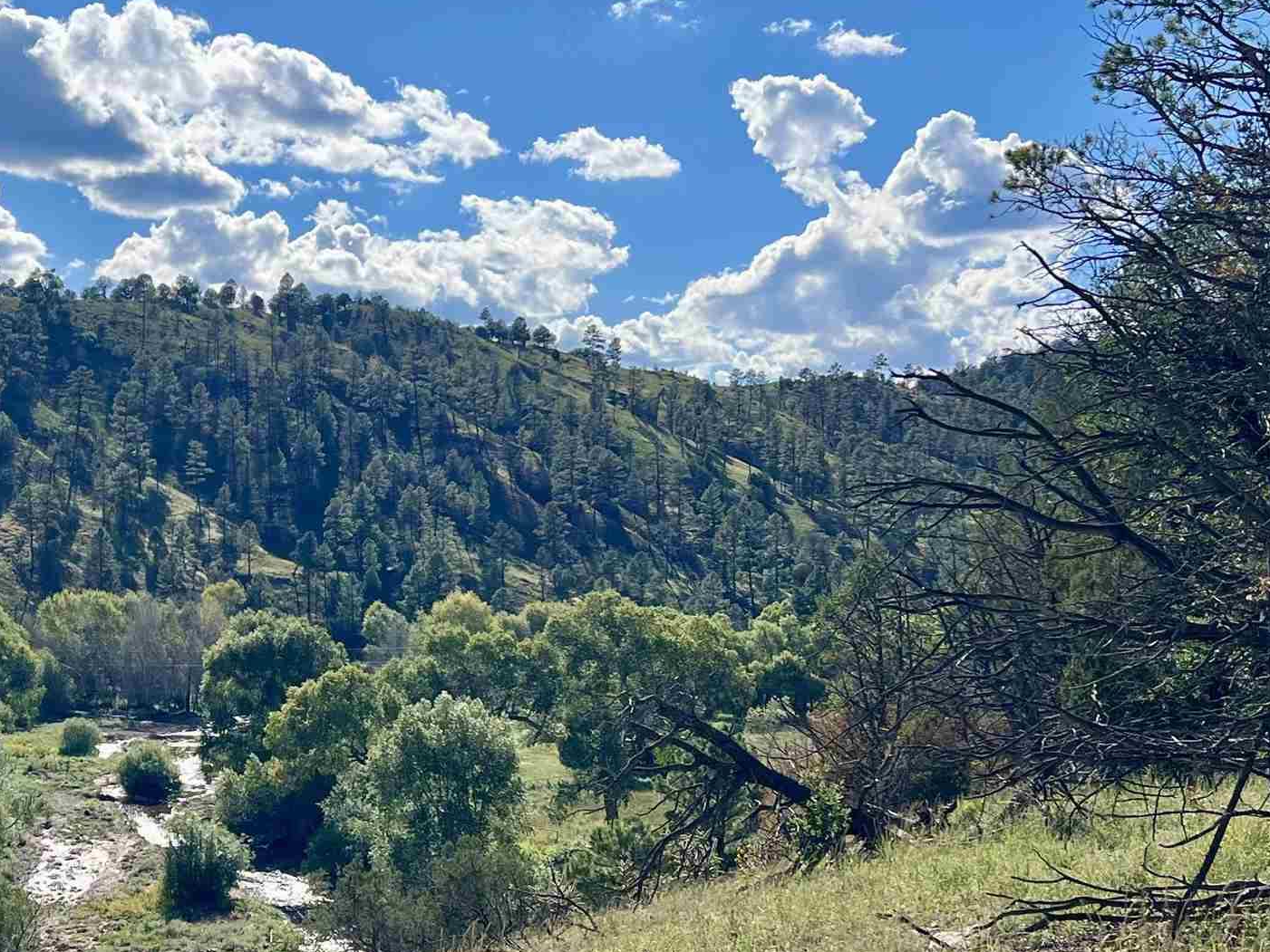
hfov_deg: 32.8
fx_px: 2091
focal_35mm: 57
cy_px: 500
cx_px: 244
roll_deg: -1.1
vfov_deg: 25.7
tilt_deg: +0.5
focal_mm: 5.7
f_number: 1.5
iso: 50
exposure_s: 1/7463
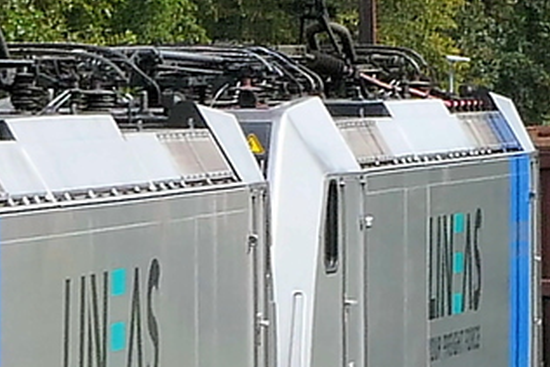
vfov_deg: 4.1
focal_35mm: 339
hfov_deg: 6.1
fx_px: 5181
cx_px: 153
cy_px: 277
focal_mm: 24.6
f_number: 7.1
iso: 400
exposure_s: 1/800
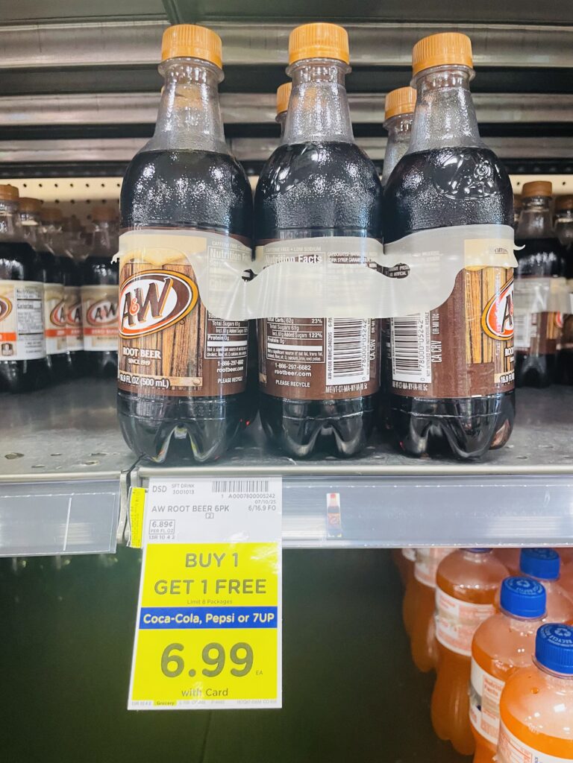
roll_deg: +0.1
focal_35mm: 26
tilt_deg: -7.3
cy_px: 382
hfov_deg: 53.1
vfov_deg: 67.3
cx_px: 286
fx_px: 574
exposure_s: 1/60
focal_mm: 4.2
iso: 160
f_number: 1.6
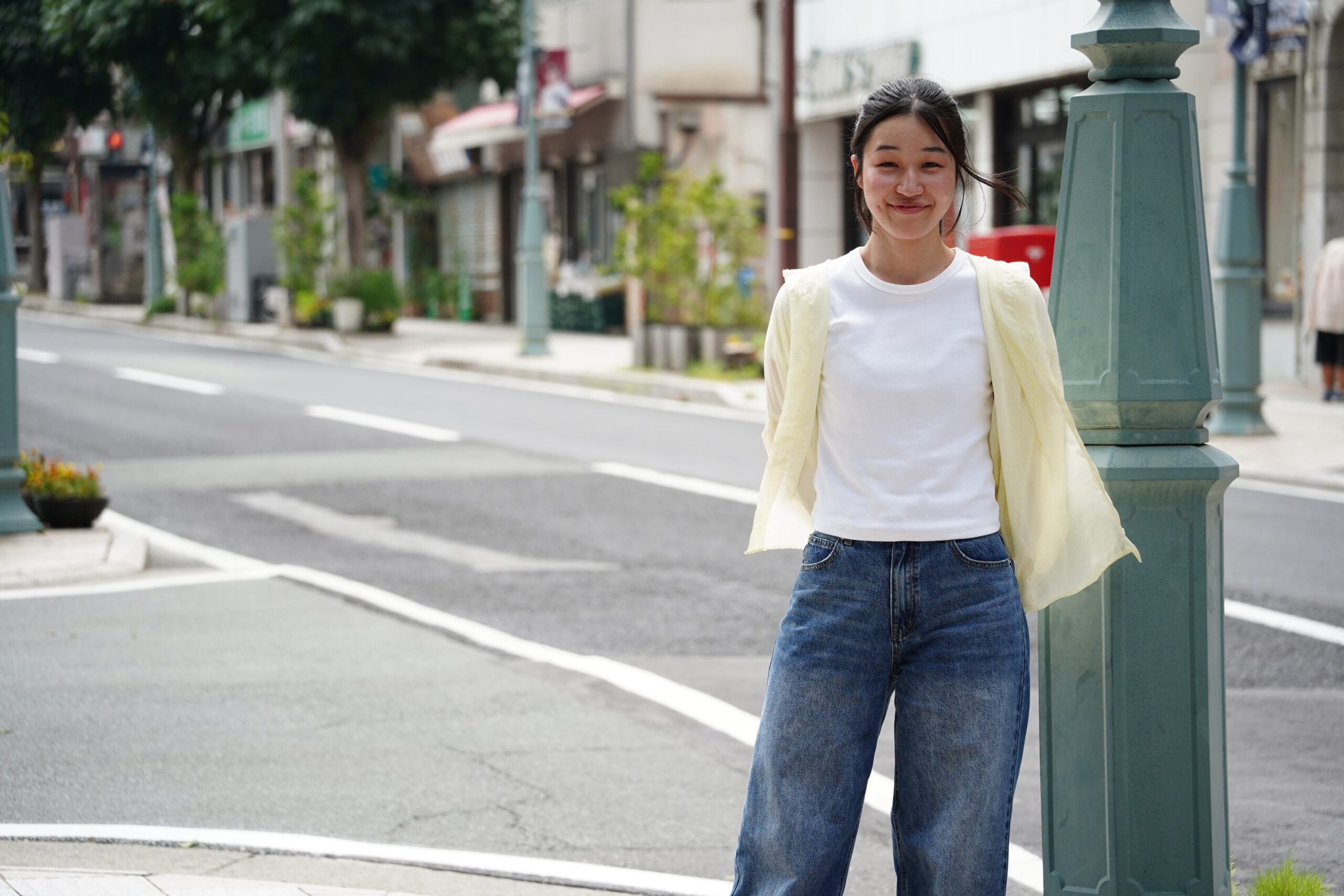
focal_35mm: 130
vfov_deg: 10.6
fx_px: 4853
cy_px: 448
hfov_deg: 15.8
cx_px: 672
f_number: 5.6
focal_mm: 130
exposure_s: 1/1250
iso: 800
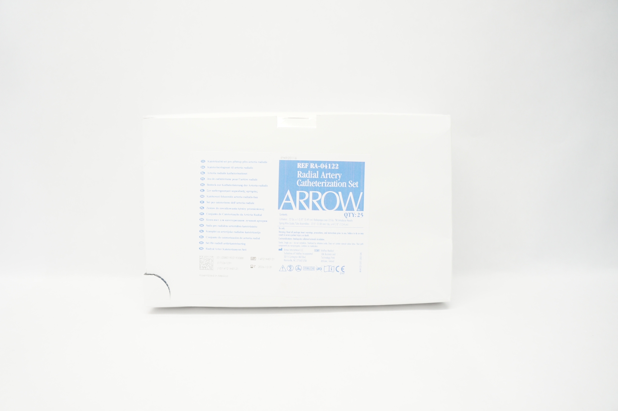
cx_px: 309
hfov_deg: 67.4
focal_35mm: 27
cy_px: 206
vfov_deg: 47.8
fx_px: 463
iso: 400
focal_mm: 18
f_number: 4
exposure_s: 1/80
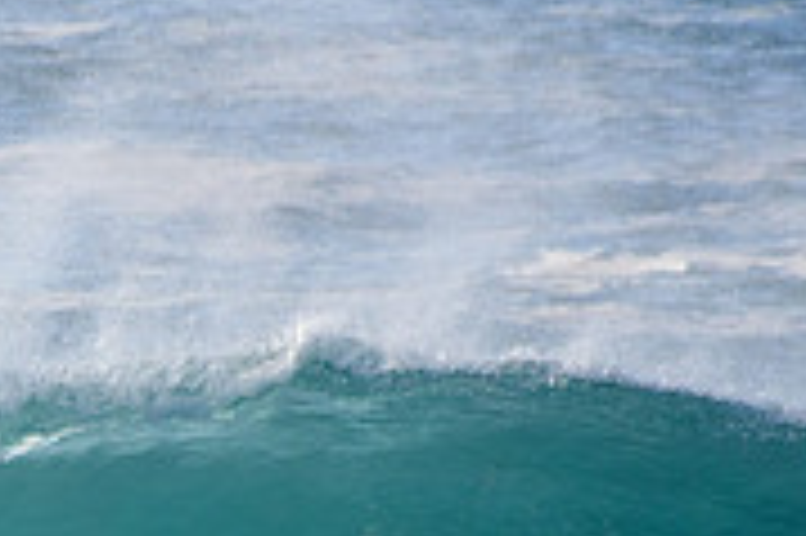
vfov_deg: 0.6
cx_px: -144
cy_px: 727
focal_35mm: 2435
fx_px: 54466
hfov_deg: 0.8
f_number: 5.6
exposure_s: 1/2000
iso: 400
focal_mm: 500
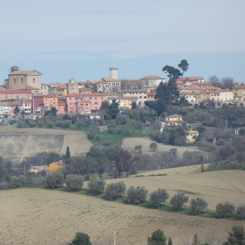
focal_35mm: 572
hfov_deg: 3.1
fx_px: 4580
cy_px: 122
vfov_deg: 3.1
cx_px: 83
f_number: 5.6
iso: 80
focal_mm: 86.7
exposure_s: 1/400
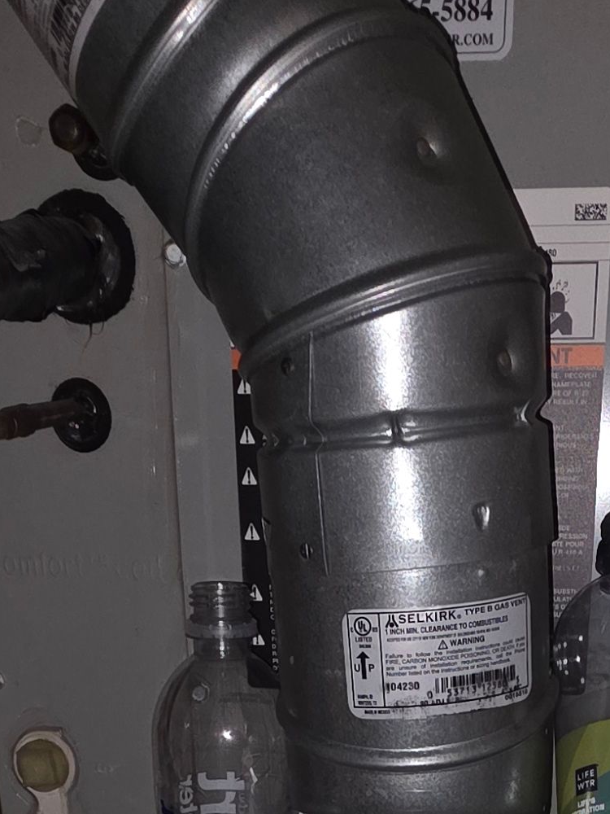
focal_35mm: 52
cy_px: 1066
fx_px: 1222
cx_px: 395
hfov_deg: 27.9
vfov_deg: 29.4
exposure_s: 1/24
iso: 2000
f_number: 1.9
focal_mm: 2.2
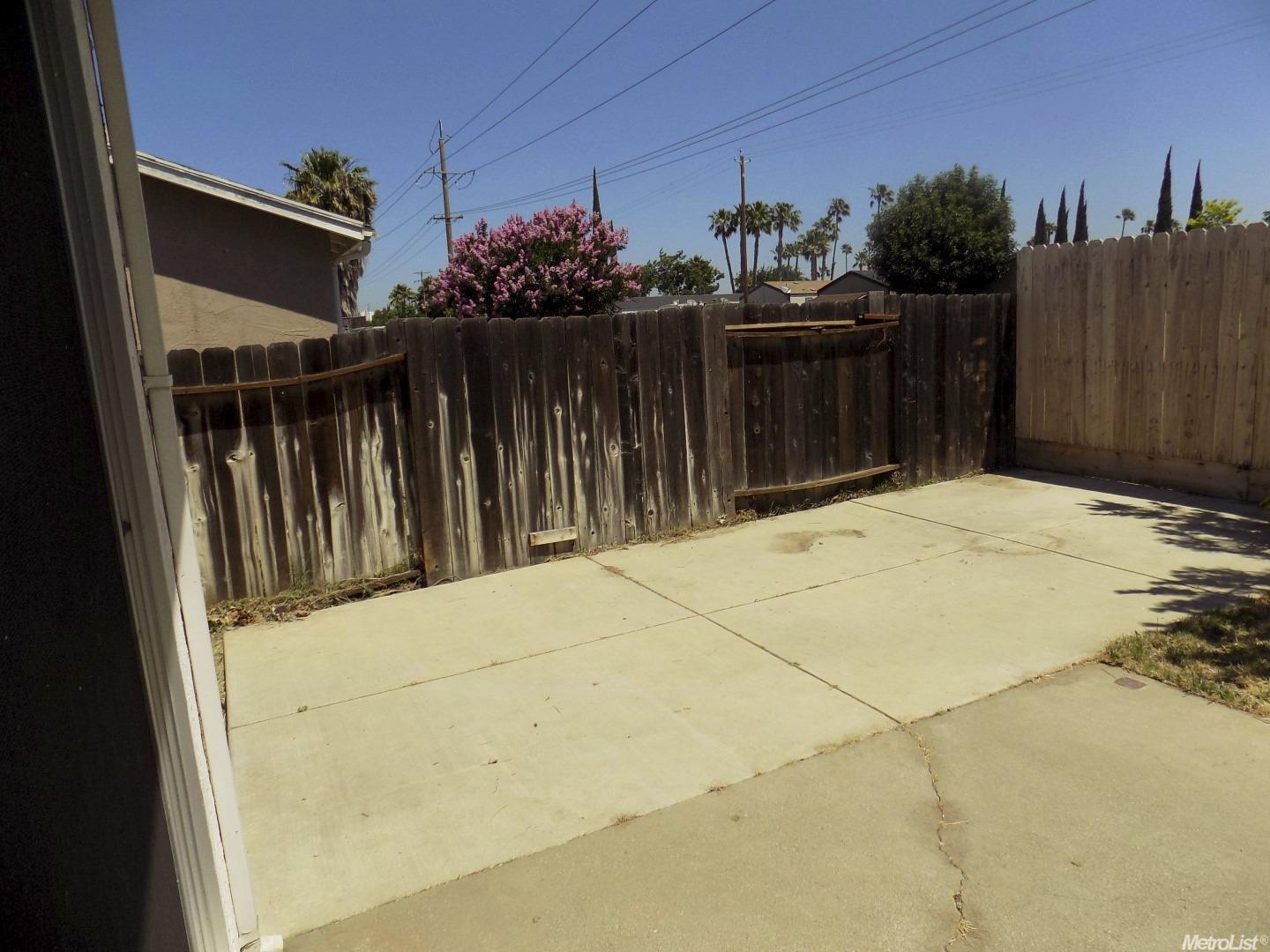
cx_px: 635
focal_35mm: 23
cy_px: 476
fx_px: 844
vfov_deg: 58.9
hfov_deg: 73.9
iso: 80
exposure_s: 1/250
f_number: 9.9
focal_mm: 4
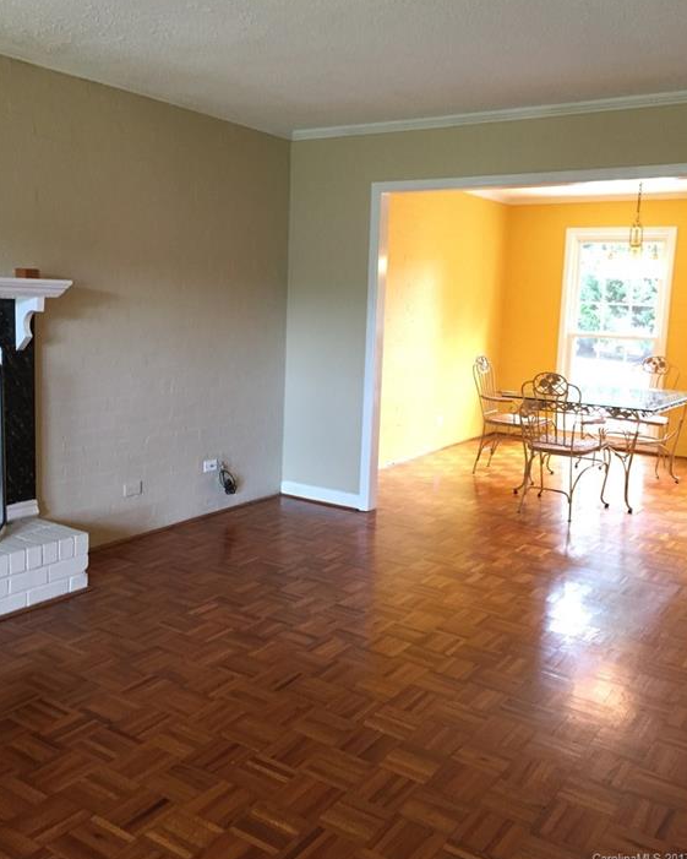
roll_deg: -2.1
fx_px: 788
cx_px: 345
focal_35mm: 31
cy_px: 397
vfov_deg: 57.1
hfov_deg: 47.1
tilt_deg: -7.2
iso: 200
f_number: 2.2
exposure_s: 1/30
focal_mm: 4.15
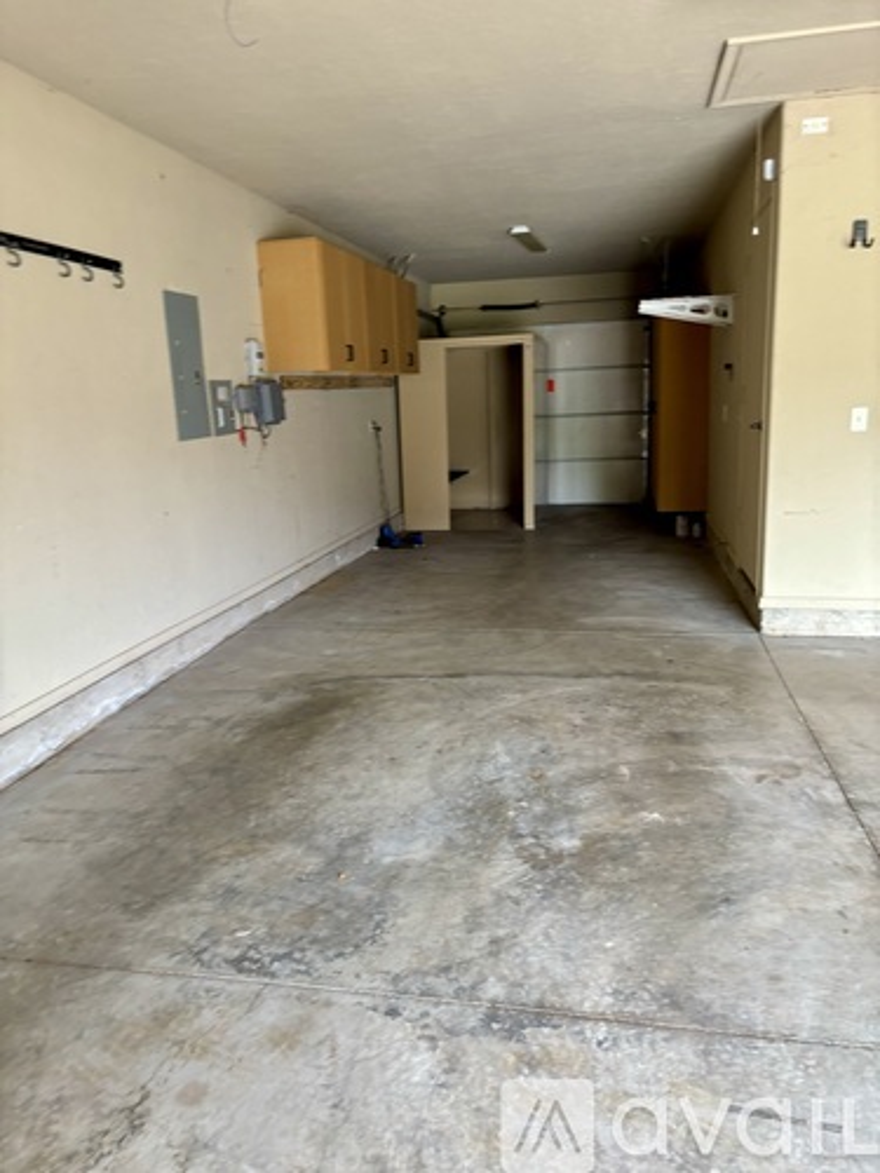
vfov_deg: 67.3
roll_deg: -0.4
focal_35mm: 26
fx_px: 881
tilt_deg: -17.0
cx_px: 440
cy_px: 586
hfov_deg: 53.1
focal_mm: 5.96
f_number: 1.6
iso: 125
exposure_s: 1/60
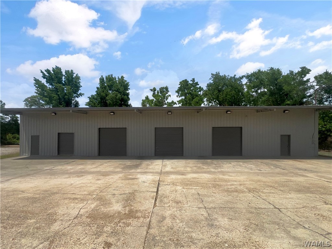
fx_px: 125
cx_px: 166
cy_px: 124
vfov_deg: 89.9
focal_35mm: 13
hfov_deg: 106.2
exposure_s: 1/2732
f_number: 1.8
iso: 32
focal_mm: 1.57
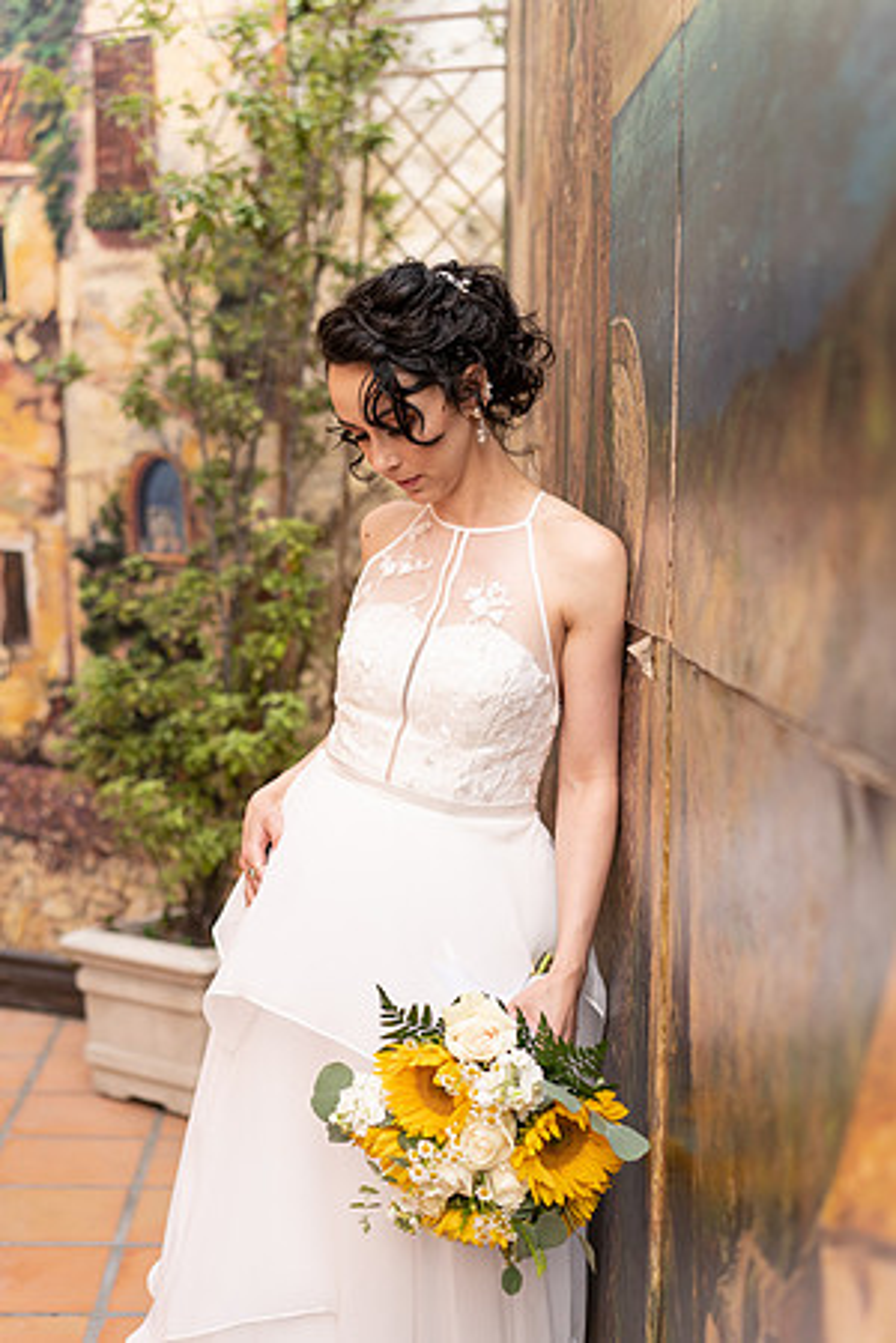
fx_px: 2053
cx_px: 448
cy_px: 672
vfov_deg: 36.2
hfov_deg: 24.6
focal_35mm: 55
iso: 320
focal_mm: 55
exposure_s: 1/500
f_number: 2.5
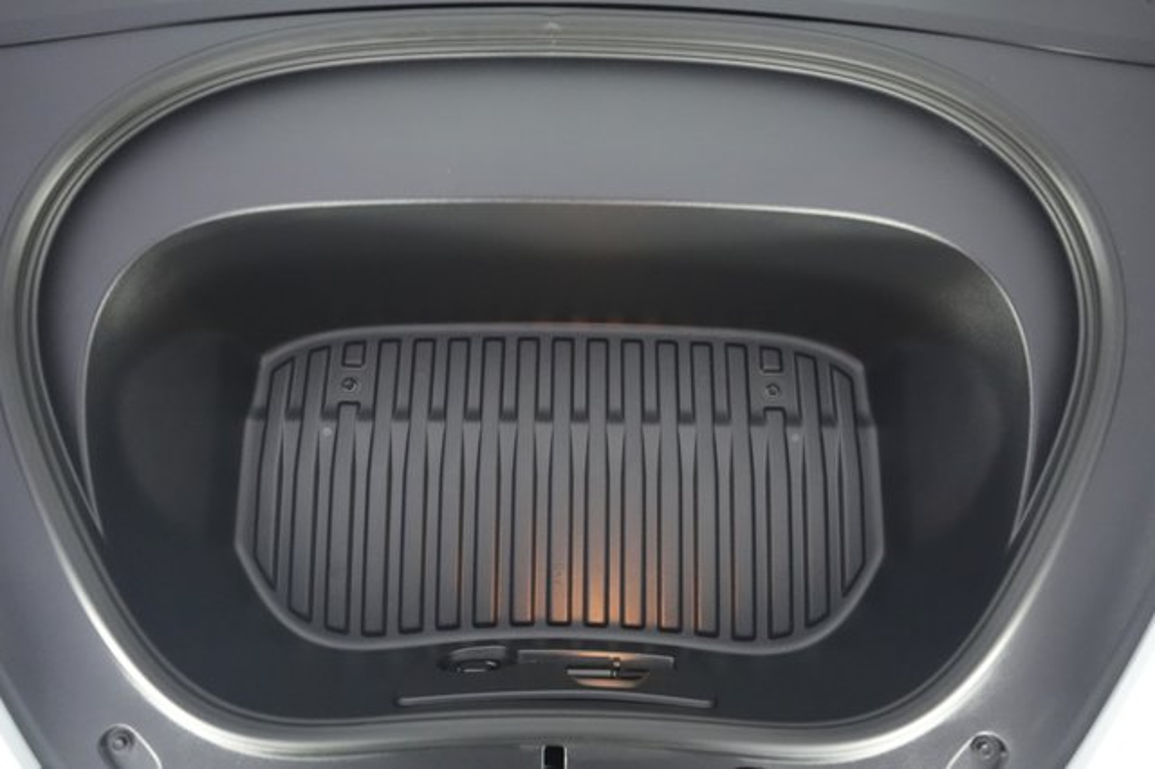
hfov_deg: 71.5
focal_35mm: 25
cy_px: 384
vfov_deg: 51.2
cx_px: 578
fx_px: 802
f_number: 2.8
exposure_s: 1/160
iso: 8000
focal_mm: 25
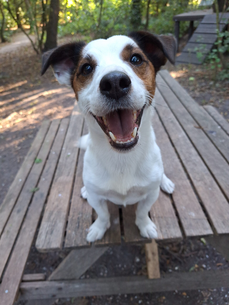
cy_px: 152
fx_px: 203
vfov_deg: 73.9
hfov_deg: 58.9
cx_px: 114
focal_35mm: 23
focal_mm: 5.54
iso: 200
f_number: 1.8
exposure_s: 1/50
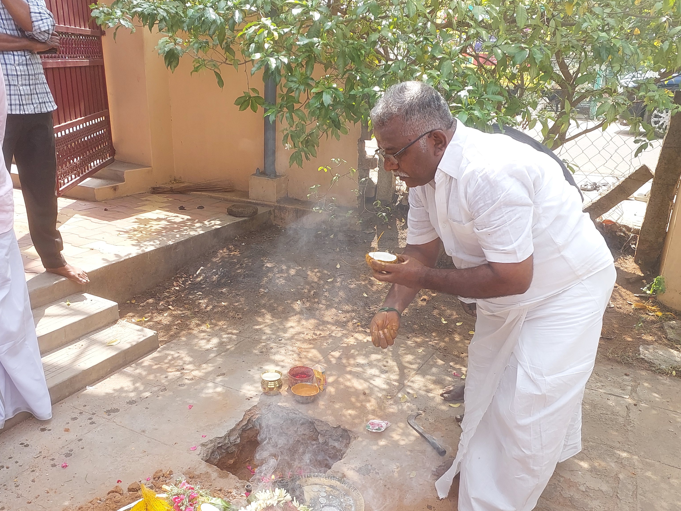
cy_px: 305
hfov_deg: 60.0
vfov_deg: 46.6
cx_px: 336
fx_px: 590
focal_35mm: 30
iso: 25
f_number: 1.8
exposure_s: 1/188
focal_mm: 5.06
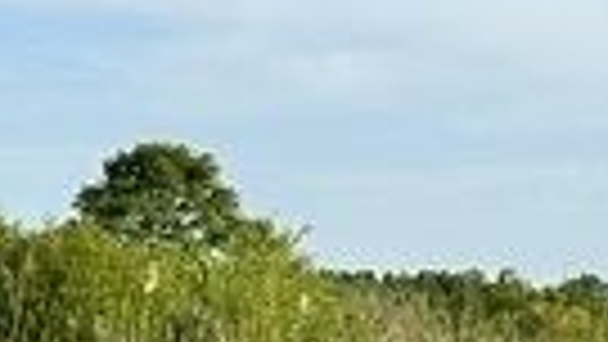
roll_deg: -0.2
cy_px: 1094
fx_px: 2499
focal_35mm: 155
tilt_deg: -16.1
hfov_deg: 13.7
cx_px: 567
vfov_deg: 6.9
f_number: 1.78
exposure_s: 1/2410
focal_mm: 6.86
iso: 80
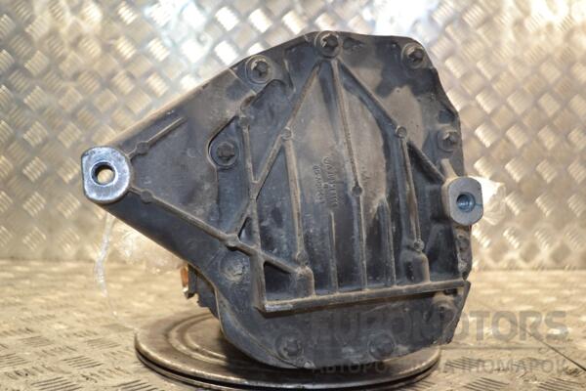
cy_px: 196
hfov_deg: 49.6
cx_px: 293
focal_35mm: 39
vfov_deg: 34.2
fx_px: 635
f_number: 4.2
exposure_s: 1/60
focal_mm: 26
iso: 450
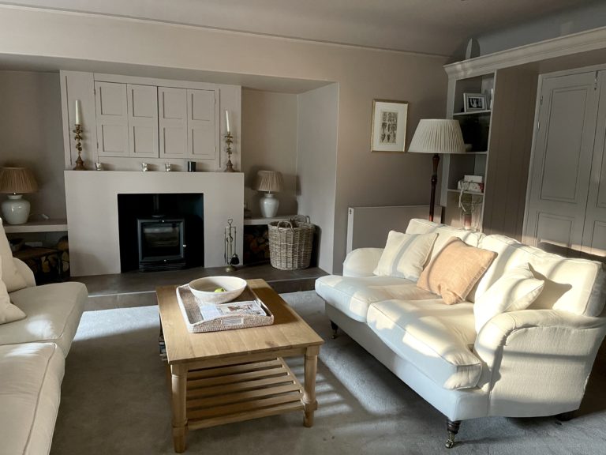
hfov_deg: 69.4
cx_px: 303
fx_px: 438
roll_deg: -1.2
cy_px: 228
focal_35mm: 25
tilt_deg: -10.0
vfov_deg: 54.9
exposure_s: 1/49
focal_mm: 5.1
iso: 500
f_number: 1.6
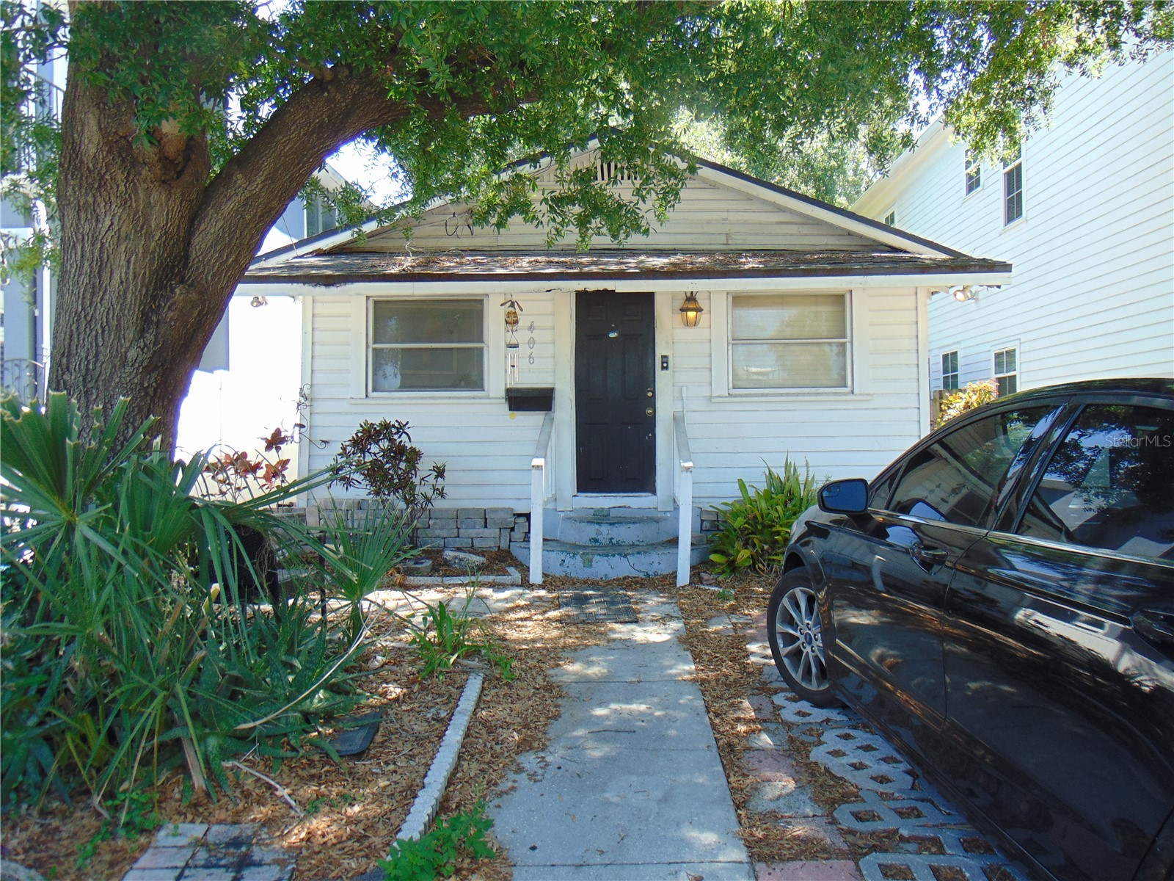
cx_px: 587
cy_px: 440
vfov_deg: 54.9
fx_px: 848
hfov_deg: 69.4
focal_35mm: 25
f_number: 3
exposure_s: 1/125
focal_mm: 4.5
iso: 80
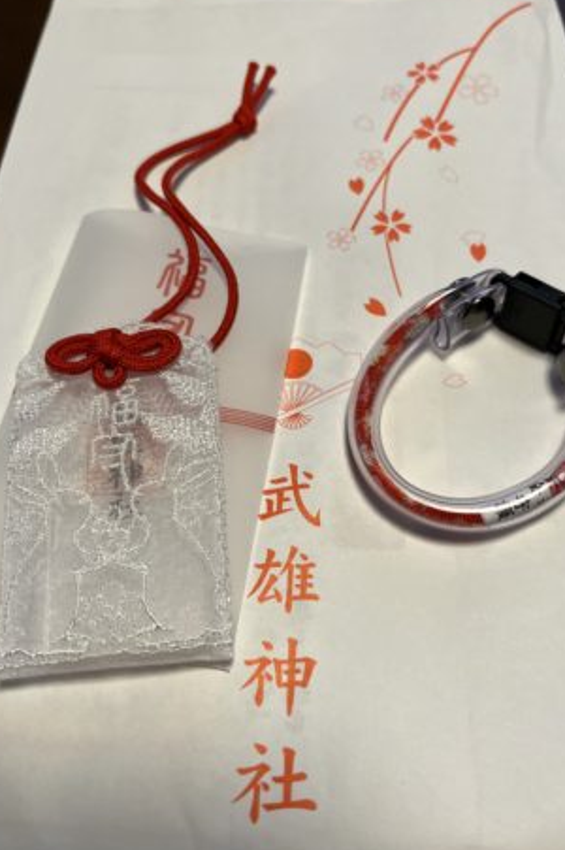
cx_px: 297
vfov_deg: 62.0
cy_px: 413
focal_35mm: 30
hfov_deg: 43.5
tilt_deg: -60.1
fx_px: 707
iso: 125
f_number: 1.6
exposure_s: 1/120
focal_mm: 5.1
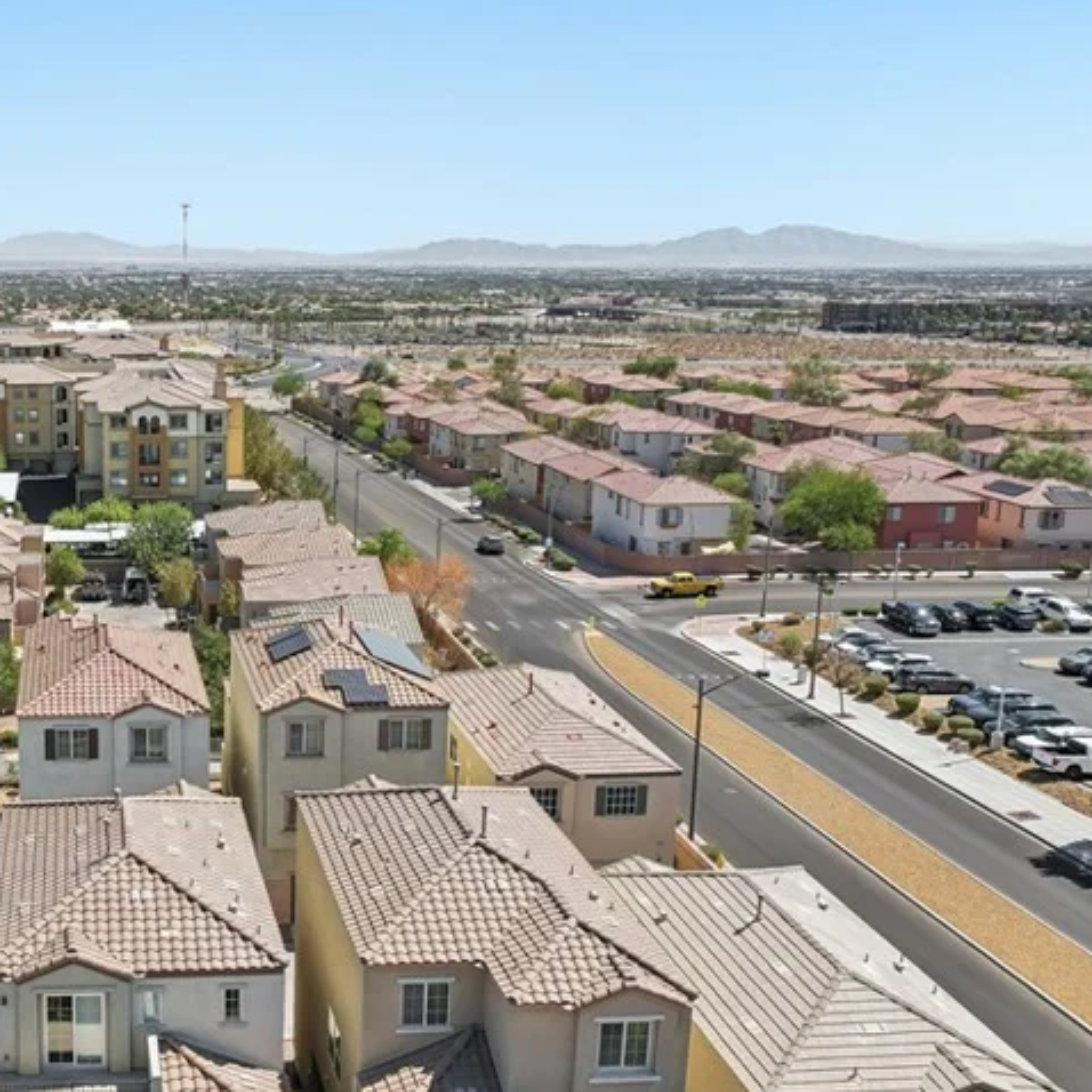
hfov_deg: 39.0
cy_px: 557
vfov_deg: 41.9
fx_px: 1428
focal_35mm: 40
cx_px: 117
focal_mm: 8.4
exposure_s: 1/1600
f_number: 2.8
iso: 120
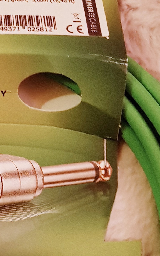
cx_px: -20
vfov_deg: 22.1
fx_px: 642
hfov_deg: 13.9
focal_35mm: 92
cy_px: 226
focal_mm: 4.2
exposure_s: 1/10
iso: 250
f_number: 1.7
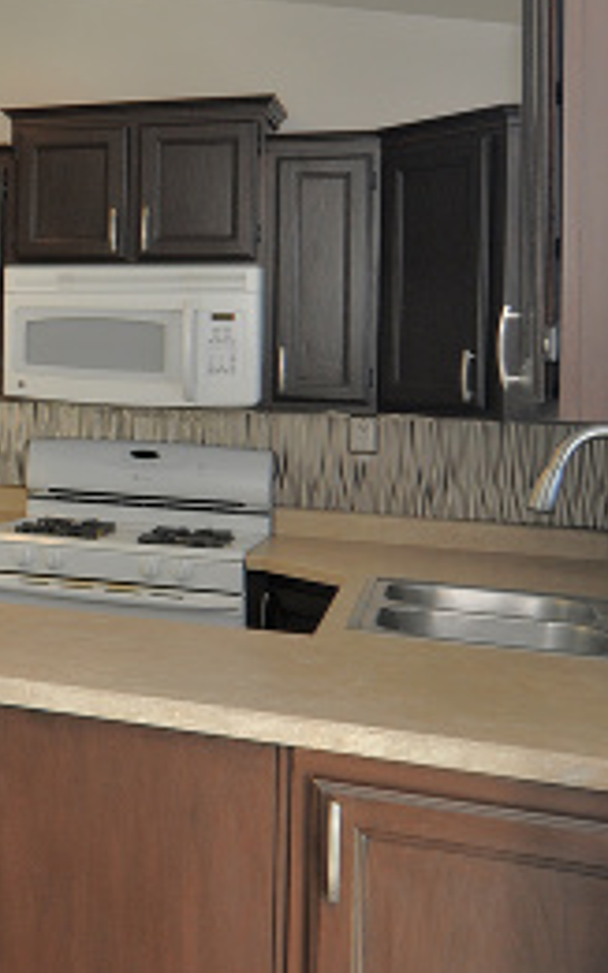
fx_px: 1194
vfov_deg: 44.4
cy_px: 501
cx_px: -220
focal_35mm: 45
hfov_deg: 24.3
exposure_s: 1/60
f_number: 4
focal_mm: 12
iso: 200
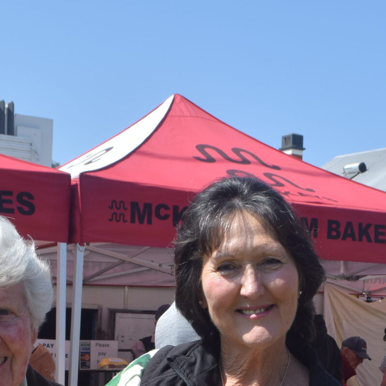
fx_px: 1034
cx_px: 259
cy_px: 401
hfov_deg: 21.1
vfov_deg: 20.4
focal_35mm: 82
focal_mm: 20
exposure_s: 1/400
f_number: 10
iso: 200
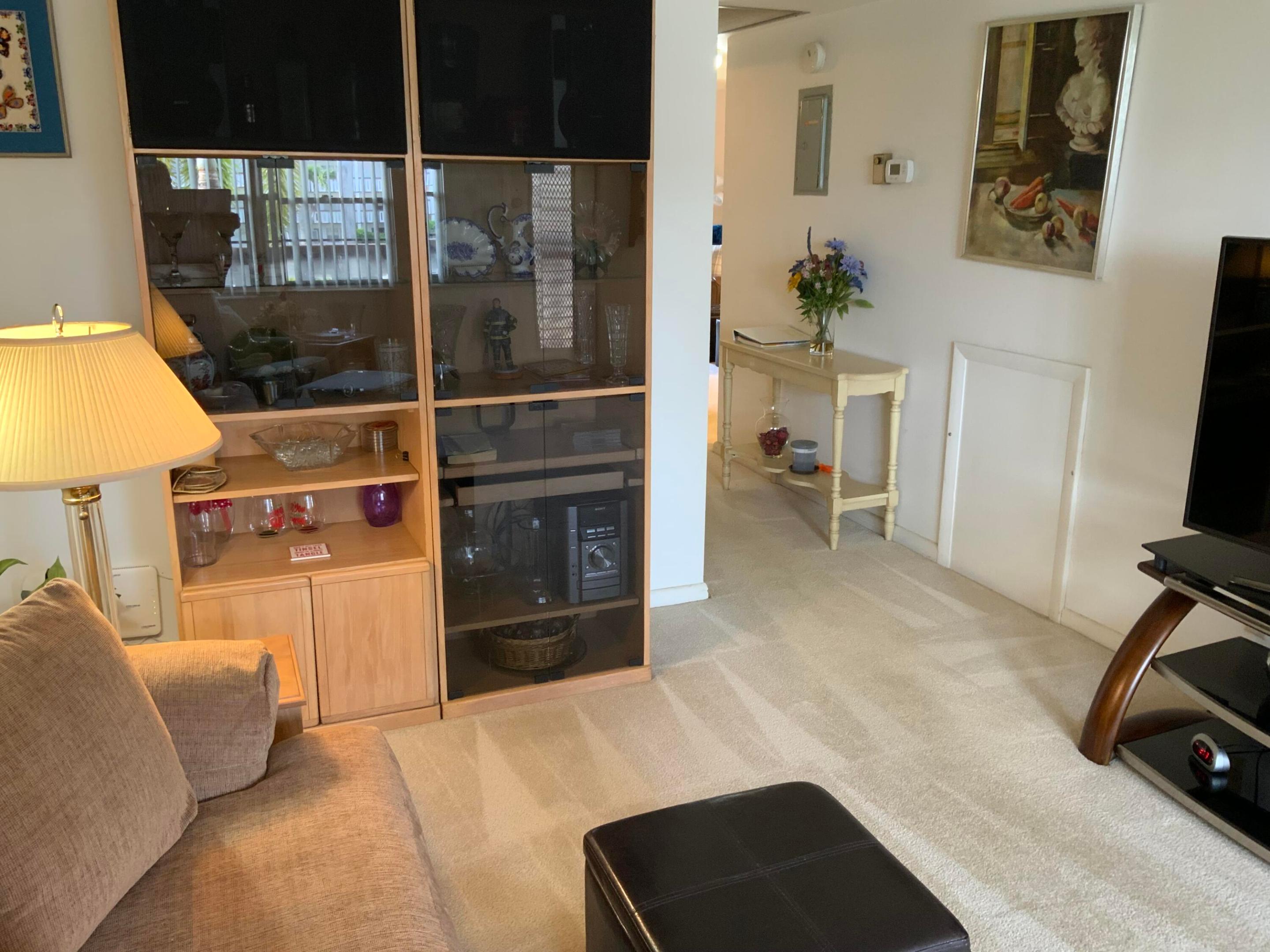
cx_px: 635
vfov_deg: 48.2
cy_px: 476
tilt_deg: -16.2
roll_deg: -0.5
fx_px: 1064
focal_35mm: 29
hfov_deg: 61.7
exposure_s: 1/60
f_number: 1.8
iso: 160
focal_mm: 3
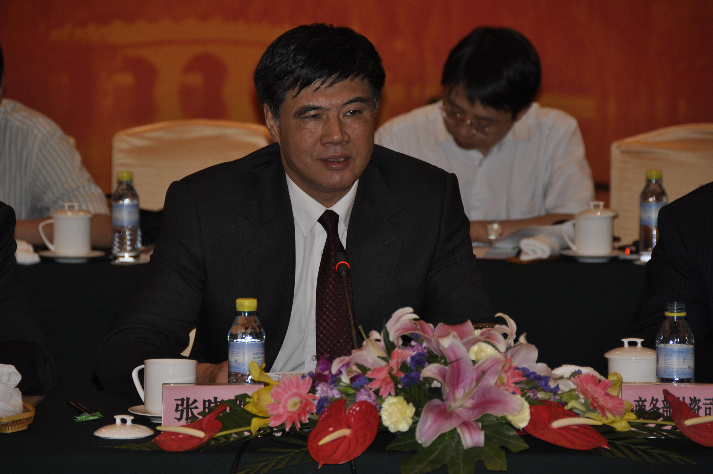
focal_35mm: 255
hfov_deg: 8.1
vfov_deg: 5.4
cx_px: 356
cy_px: 237
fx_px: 5044
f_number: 5.6
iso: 500
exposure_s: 1/60
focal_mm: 170
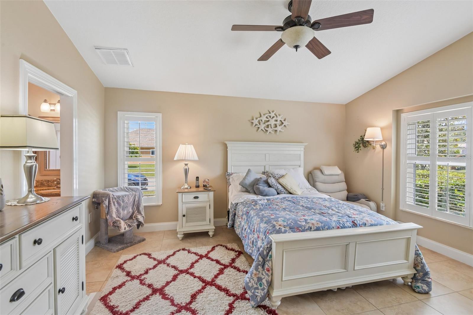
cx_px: 236
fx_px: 210
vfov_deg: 73.7
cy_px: 158
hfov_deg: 96.7
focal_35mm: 16
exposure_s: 1/25
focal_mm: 16
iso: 400
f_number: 8
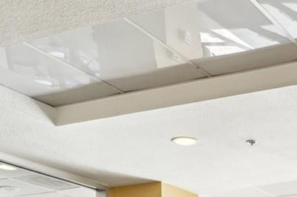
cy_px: 340
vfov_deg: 15.4
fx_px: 643
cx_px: 291
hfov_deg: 24.9
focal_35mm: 78
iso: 160
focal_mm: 13
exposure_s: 1/30
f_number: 8
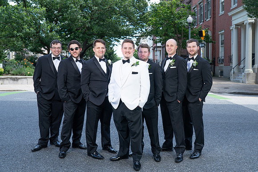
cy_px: 86
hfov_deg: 51.6
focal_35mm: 37
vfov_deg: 35.8
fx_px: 267
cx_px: 137
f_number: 4
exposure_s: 1/200
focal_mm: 35
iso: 100
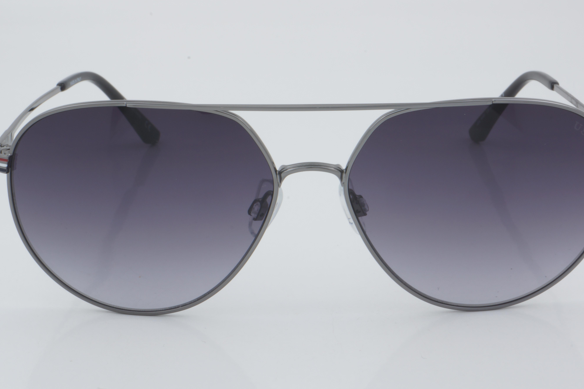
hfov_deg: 24.2
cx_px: 309
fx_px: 1363
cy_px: 180
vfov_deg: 16.3
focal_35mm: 84
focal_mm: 50
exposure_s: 1/3
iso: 100
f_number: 32
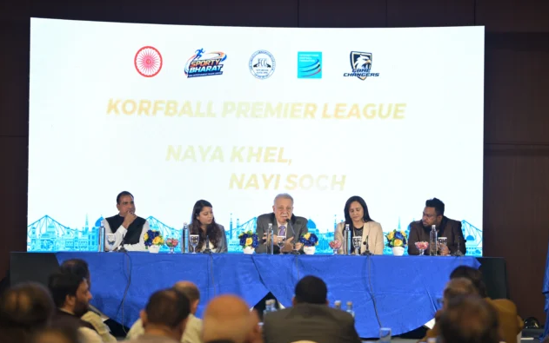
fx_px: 1422
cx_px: 277
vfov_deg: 13.8
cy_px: 184
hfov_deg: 21.9
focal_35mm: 95
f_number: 2.8
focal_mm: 92
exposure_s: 1/250
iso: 800
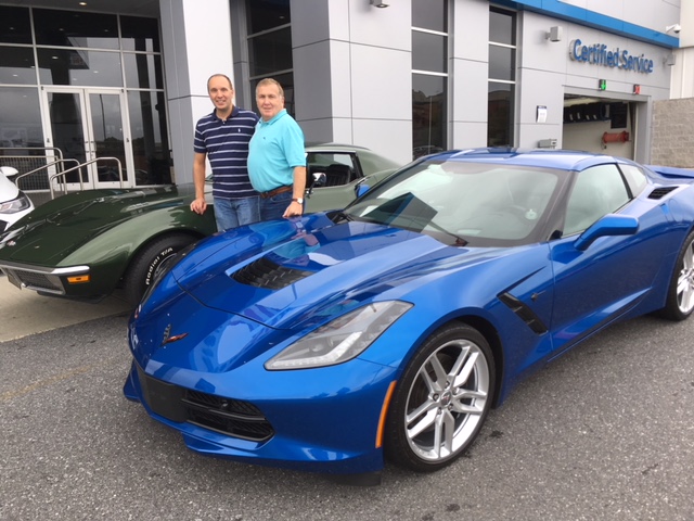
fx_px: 581
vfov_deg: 48.2
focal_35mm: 29
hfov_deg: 61.7
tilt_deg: -7.6
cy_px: 260
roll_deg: +1.2
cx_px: 347
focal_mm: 4.15
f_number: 2.2
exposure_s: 1/259
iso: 25
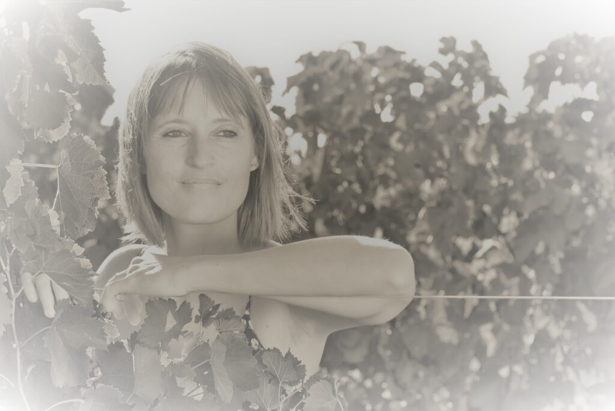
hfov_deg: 19.4
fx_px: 1795
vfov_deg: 13.1
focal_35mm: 105
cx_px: 308
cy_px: 206
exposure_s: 1/160
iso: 100
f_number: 9
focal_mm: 105
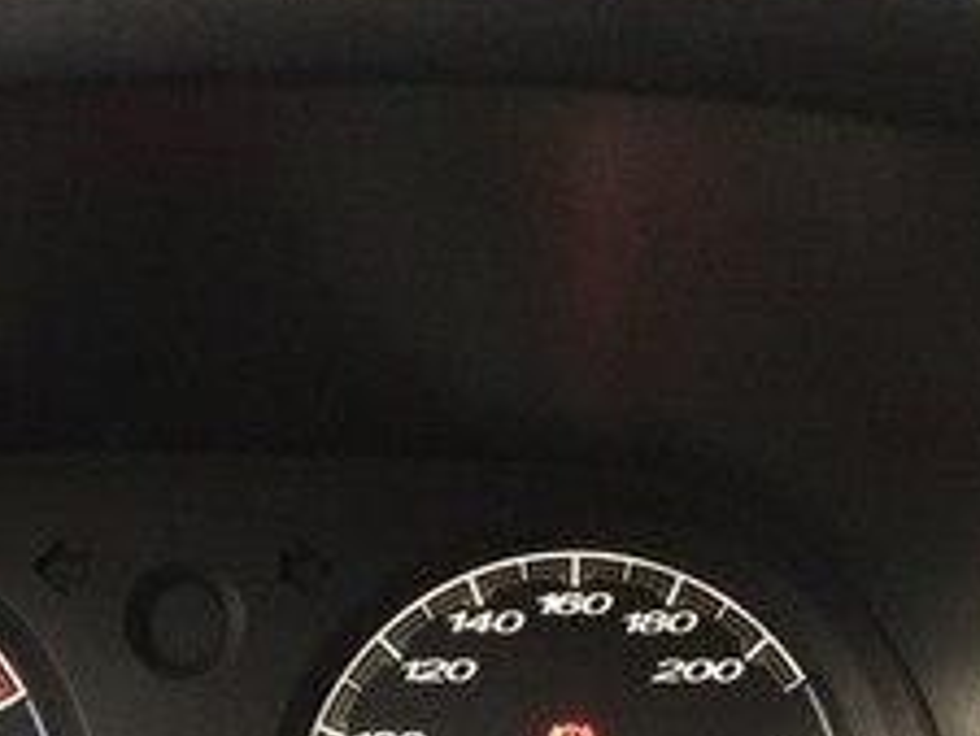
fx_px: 2408
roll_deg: -3.6
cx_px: -30
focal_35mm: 85
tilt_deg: -20.2
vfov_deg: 16.3
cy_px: 1013
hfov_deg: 22.0
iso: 250
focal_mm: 4.15
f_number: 2.2
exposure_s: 1/25
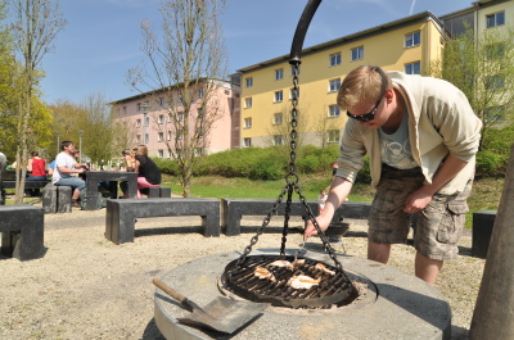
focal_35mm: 21
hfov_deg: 81.3
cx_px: 257
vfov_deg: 59.3
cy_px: 170
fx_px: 299
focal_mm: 14
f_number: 7.1
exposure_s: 1/400
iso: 200
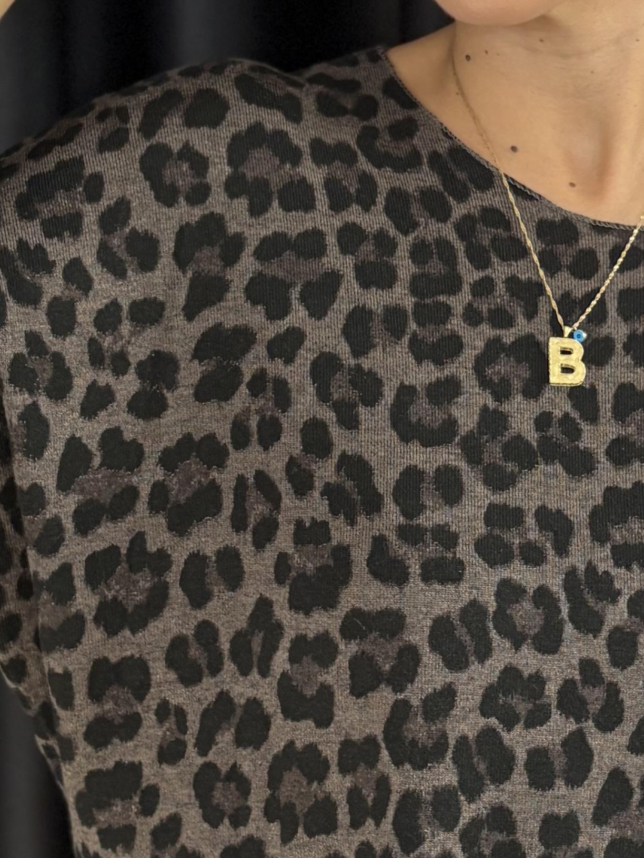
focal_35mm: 91
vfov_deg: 21.5
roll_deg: +0.5
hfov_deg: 16.1
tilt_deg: -5.7
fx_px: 2257
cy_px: 425
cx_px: 534
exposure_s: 1/60
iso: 160
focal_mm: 5.96
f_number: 1.6
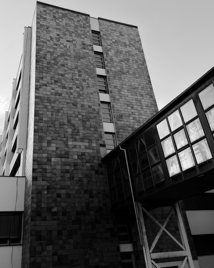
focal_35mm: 32
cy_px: 104
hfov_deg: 45.4
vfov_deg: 55.2
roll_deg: +4.7
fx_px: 253
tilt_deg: +30.5
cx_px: 79
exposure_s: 1/602
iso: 80
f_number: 1.78
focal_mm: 6.76
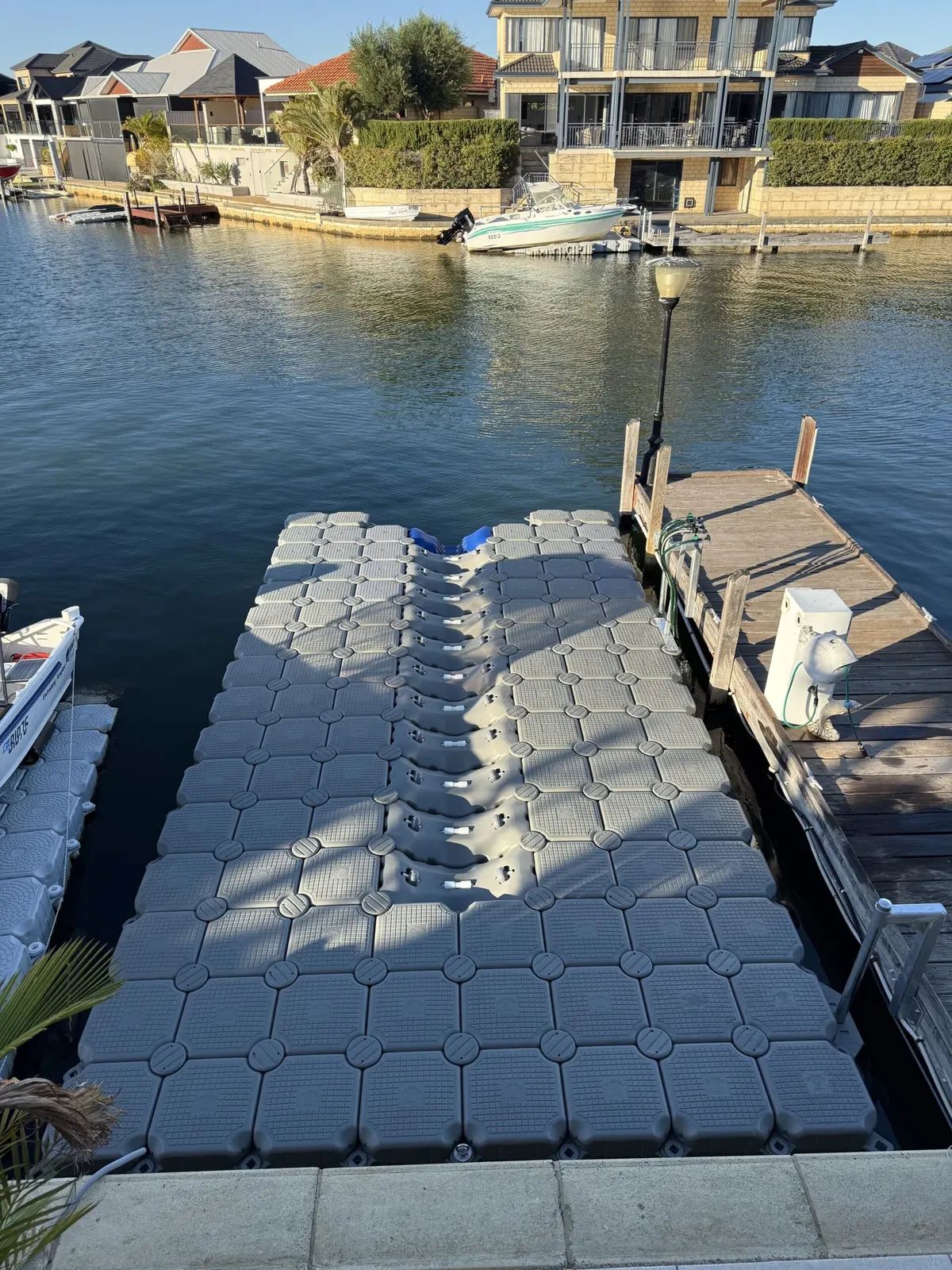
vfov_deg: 71.6
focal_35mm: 24
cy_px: 635
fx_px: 880
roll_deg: +0.6
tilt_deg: -29.0
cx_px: 476
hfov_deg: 56.8
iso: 100
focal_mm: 6.76
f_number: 1.78
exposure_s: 1/1949
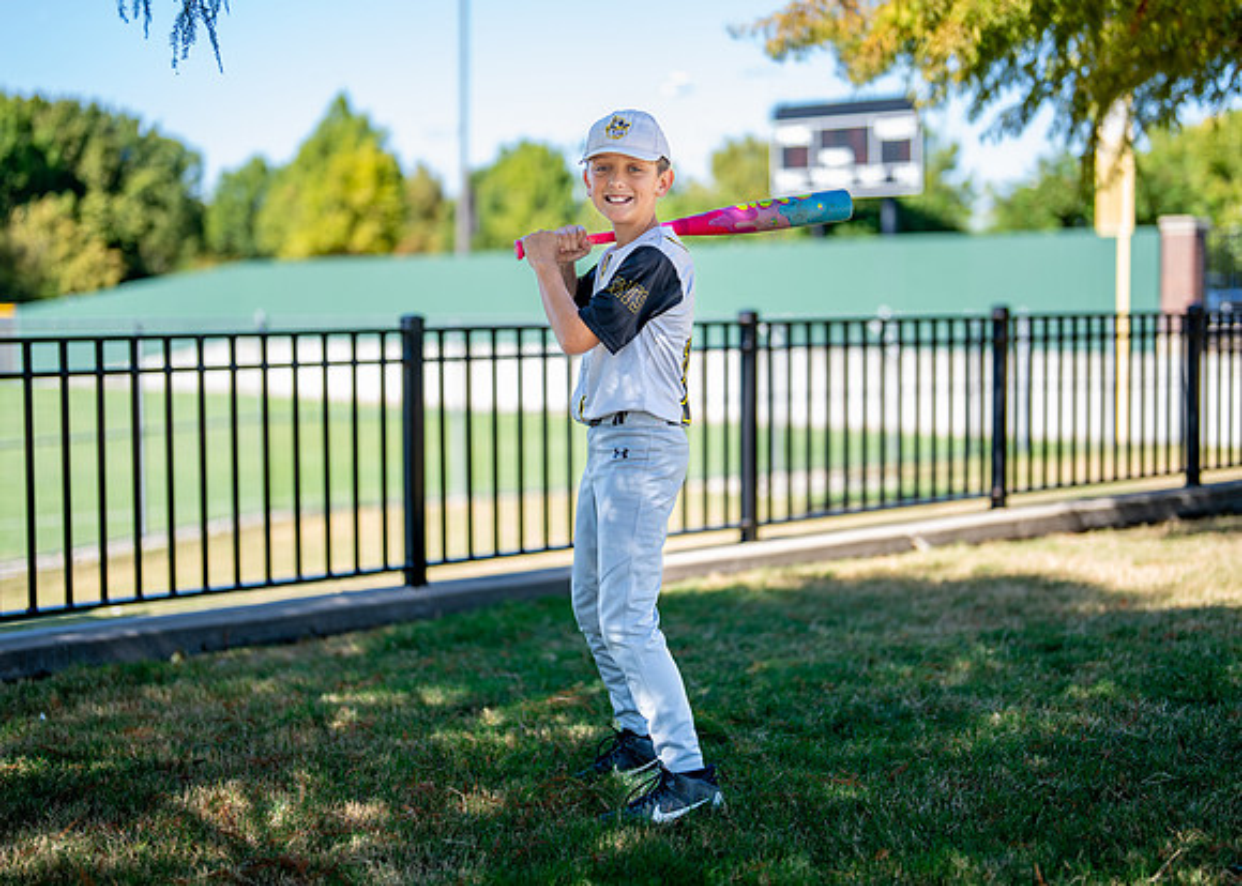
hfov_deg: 33.0
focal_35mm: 59
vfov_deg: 23.9
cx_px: 631
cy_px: 401
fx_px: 2098
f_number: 1.2
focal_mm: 50
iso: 100
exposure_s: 1/1600
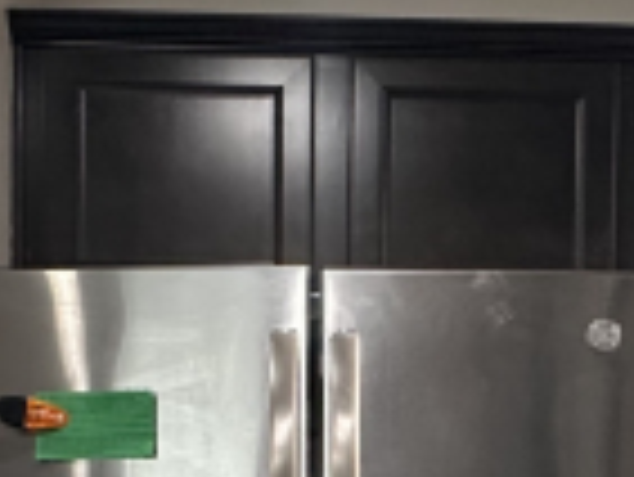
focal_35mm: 66
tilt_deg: -1.1
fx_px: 1210
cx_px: 330
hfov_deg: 29.4
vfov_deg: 20.4
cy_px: 621
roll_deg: -1.0
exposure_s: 1/60
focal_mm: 2.22
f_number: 2.2
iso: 640
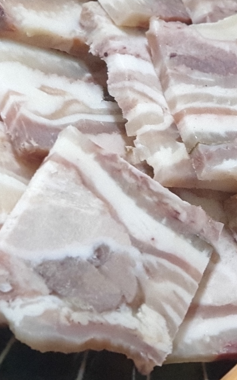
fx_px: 1457
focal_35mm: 141
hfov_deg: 9.3
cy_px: 105
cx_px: 137
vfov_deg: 14.8
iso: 500
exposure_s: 1/24
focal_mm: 6
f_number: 2.4
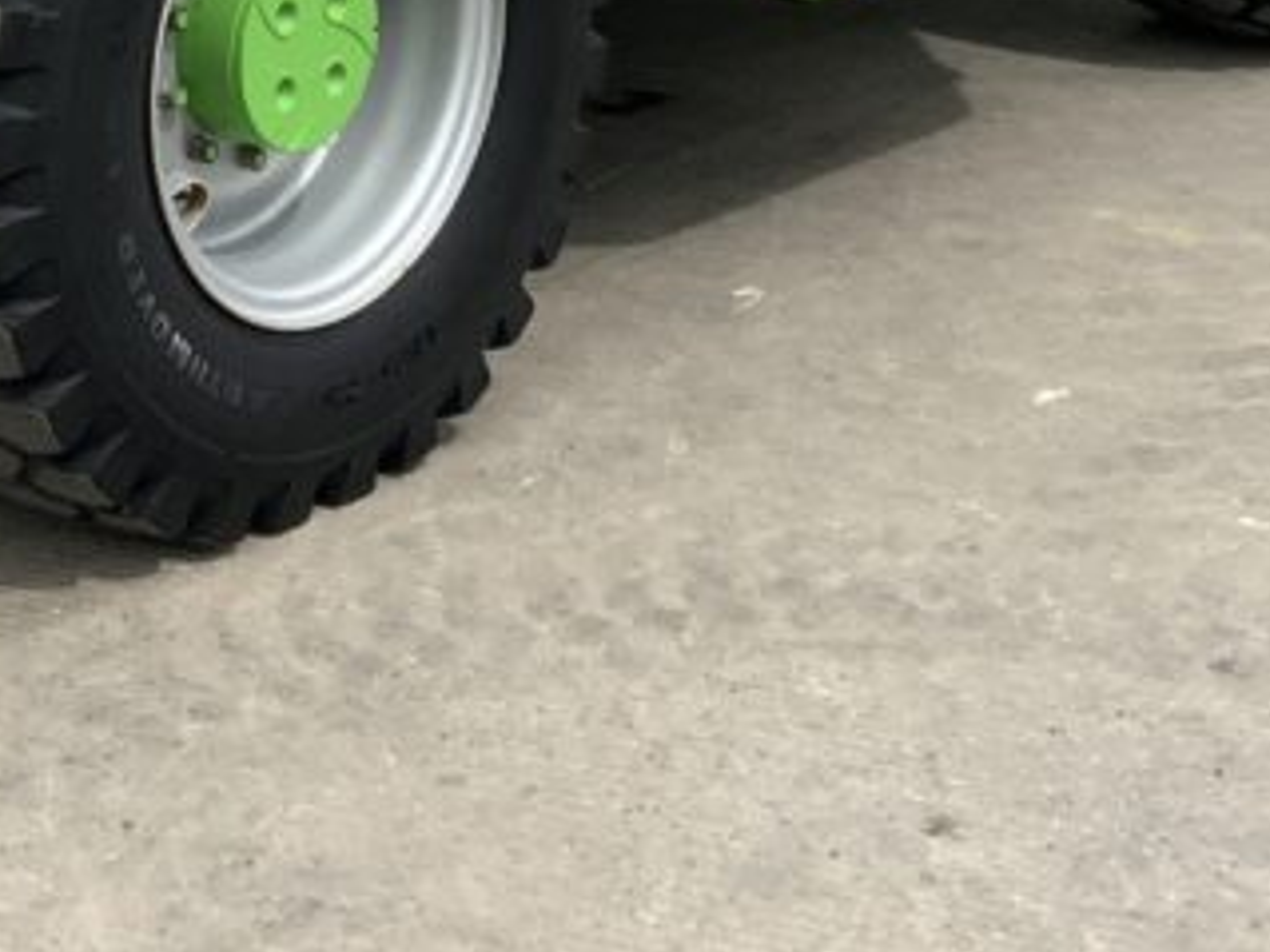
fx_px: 3411
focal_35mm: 93
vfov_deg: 14.6
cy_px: -538
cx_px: 283
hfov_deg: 20.9
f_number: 1.8
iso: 16
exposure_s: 1/1168
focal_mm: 3
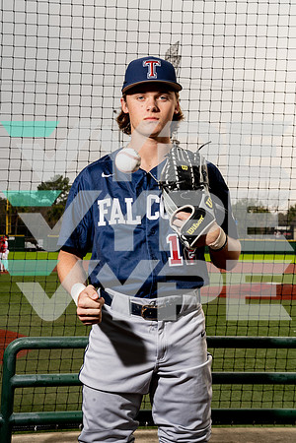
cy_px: 222
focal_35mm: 59
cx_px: 148
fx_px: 728
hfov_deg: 23.0
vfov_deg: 33.9
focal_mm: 59
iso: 400
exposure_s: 1/250
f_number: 13
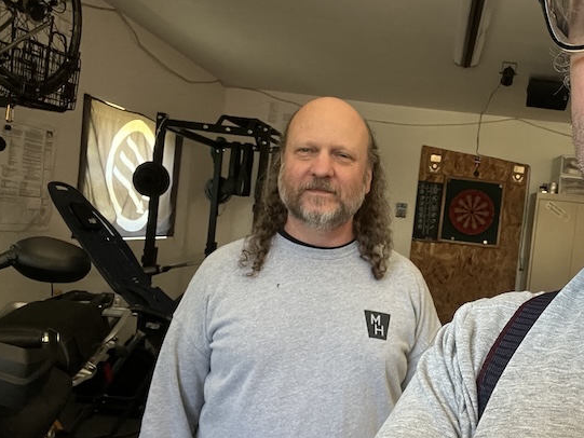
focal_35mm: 34
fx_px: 574
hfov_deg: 52.2
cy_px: 245
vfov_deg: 41.7
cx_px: 420
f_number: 2.2
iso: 200
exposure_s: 1/60
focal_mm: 2.71
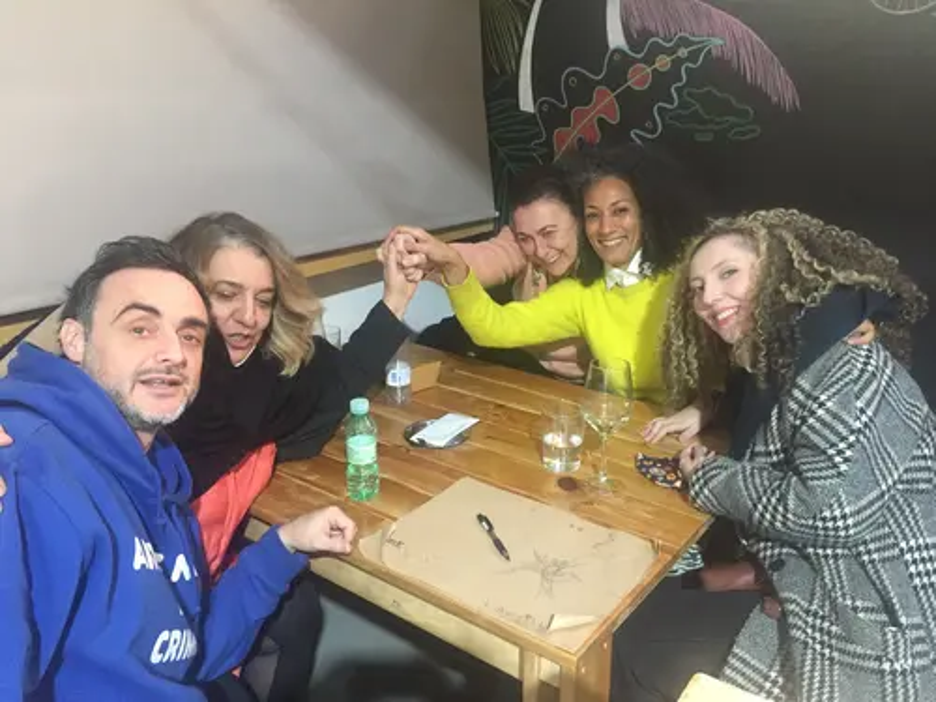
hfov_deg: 61.7
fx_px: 784
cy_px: 351
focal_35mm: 29
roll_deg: -0.9
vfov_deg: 48.2
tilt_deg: -17.8
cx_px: 468
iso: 250
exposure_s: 1/25
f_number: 2.2
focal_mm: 4.15
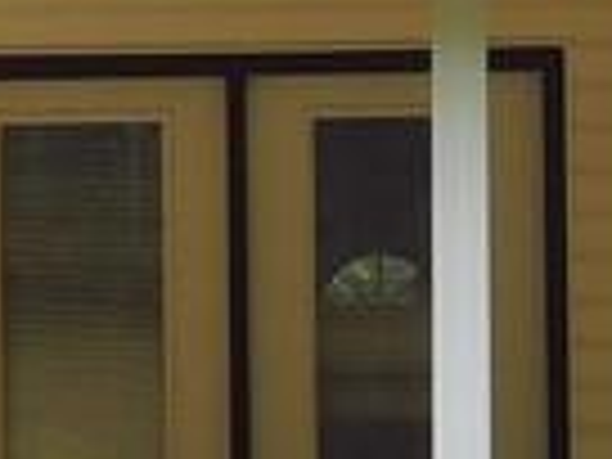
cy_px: 68
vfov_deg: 4.4
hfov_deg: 5.8
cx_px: 477
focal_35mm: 339
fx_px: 5993
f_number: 3.7
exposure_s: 1/250
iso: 125
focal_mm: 8
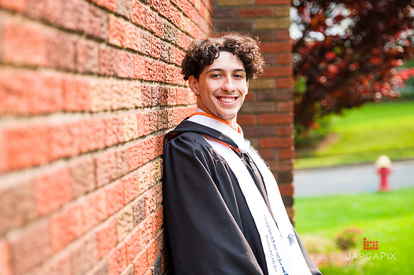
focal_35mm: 82
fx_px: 942
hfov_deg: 24.8
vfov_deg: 16.6
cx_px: 207
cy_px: 138
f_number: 3.2
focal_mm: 82
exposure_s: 1/400
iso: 200
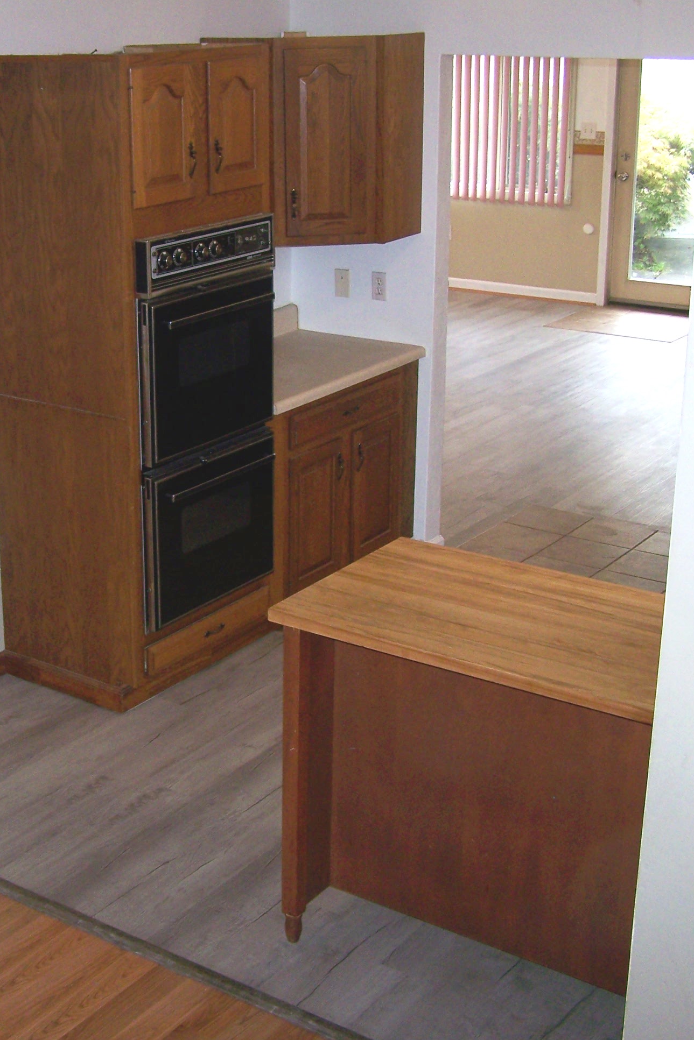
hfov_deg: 25.2
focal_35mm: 53
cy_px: 522
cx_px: 167
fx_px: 1532
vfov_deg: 37.5
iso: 80
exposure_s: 1/60
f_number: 2.8
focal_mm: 6.3
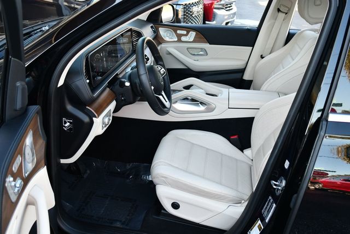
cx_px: 175
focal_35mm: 36
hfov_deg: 53.1
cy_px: 117
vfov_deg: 36.9
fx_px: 350
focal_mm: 18
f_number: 3.5
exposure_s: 1/250
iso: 500
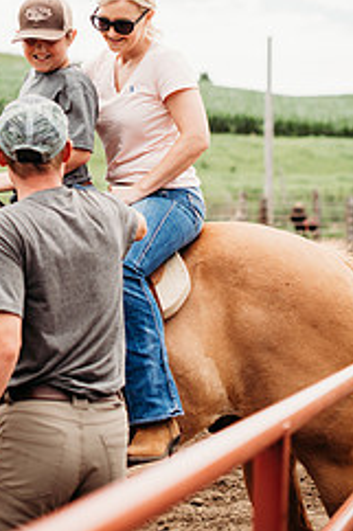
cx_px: 33
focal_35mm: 93
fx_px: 1370
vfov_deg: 21.4
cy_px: 46
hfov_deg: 14.5
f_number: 2.2
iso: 100
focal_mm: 50
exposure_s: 1/1600
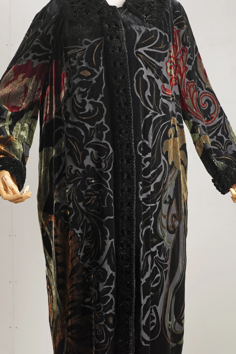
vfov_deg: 30.1
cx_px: 117
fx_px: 659
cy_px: 175
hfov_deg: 20.3
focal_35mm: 67
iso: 320
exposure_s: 1/25
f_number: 5.6
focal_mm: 32
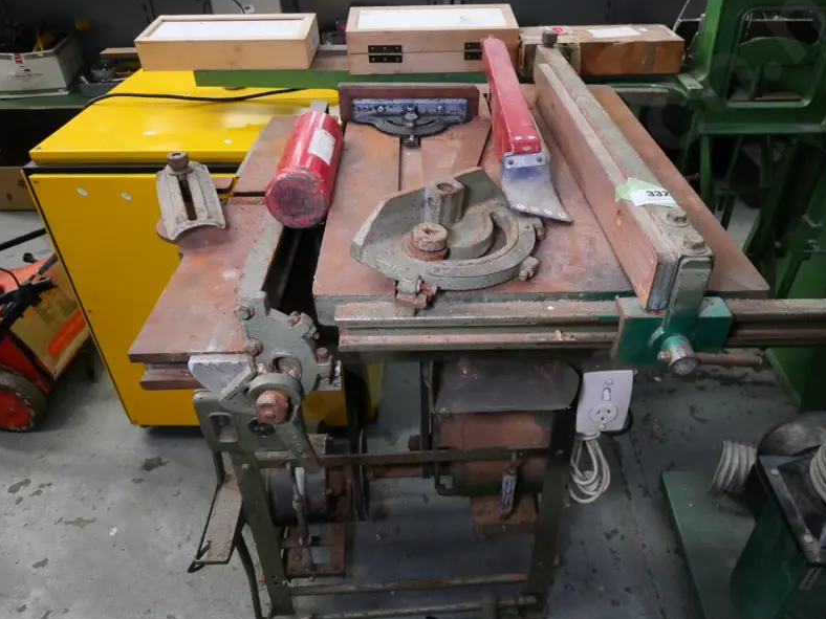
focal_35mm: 26
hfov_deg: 67.3
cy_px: 299
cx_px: 435
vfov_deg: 53.1
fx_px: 620
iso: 3200
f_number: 4.5
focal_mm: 10
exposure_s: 1/320
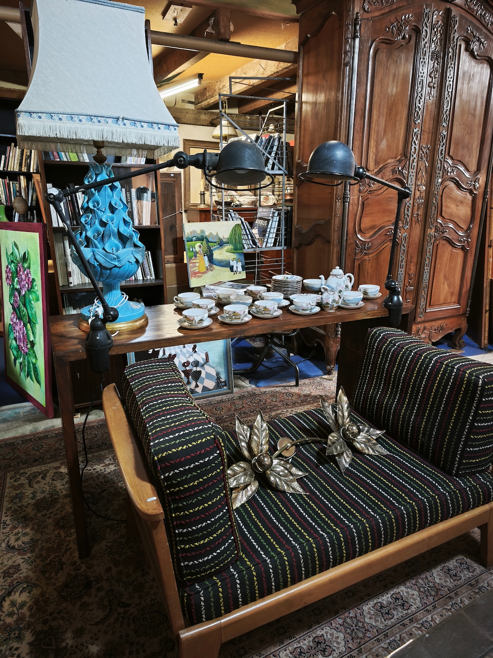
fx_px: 437
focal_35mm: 23
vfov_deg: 73.9
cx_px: 246
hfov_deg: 58.9
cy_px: 329
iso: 800
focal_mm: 5.35
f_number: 1.7
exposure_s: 1/25
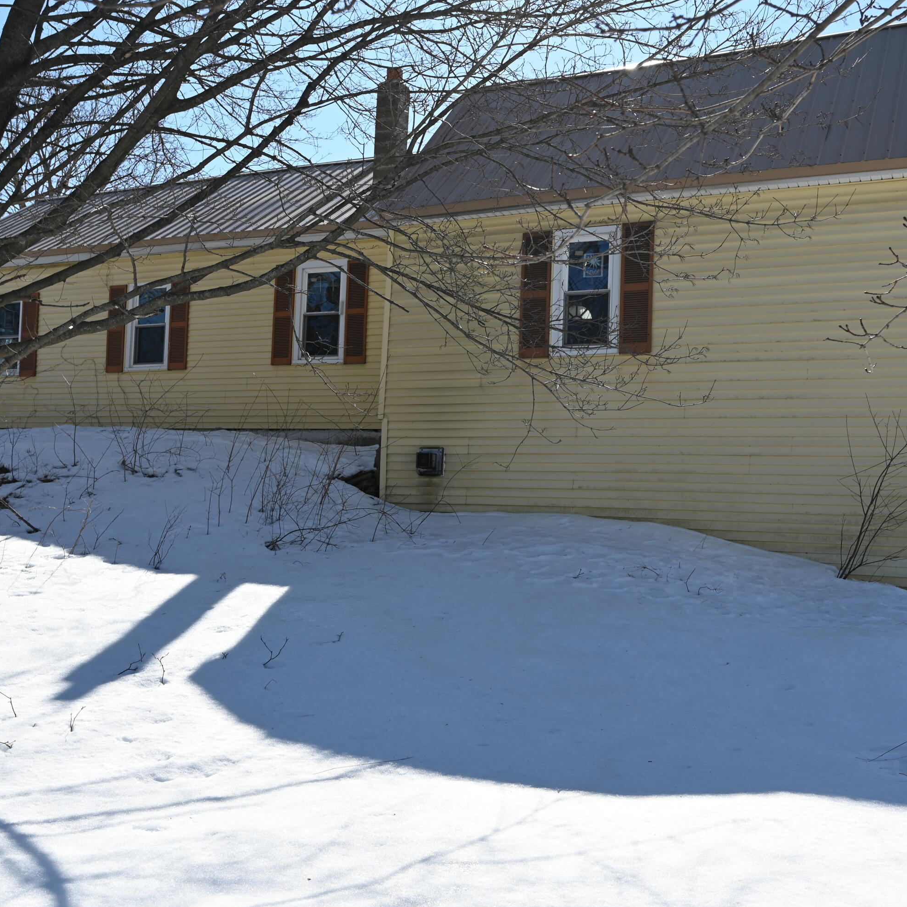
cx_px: 447
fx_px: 1057
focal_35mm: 36
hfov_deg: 46.5
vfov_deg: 46.5
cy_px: 459
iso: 100
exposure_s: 1/400
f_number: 7.1
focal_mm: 27.5
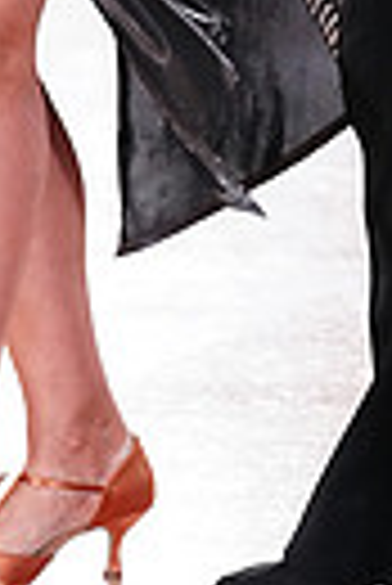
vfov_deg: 3.9
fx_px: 8519
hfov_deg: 2.6
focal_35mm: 523
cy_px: -328
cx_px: 385
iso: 3200
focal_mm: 117
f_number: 3.2
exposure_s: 1/640
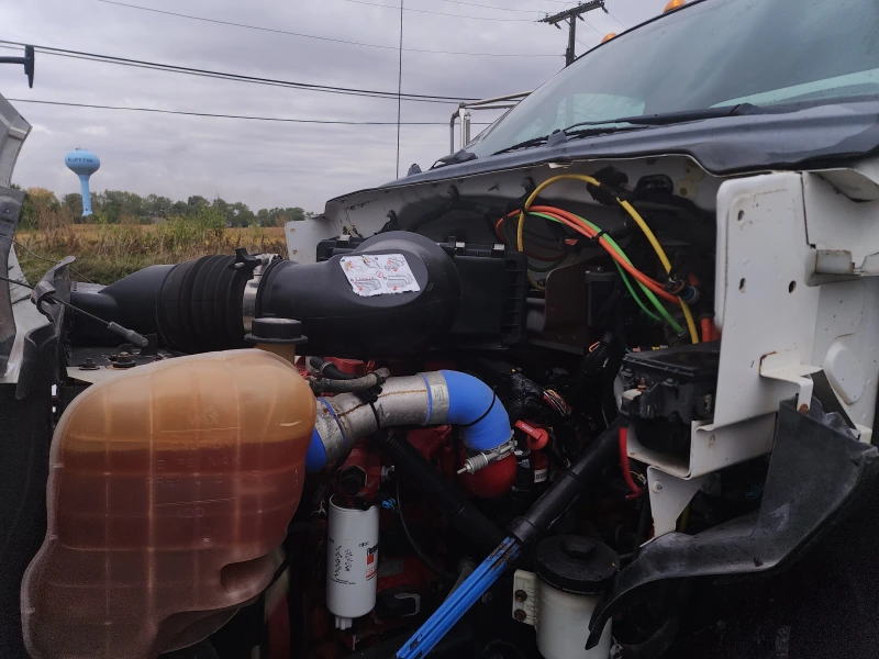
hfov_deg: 73.9
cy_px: 330
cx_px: 440
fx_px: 584
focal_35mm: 23
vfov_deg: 58.9
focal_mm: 6.4
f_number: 1.8
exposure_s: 1/859
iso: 12
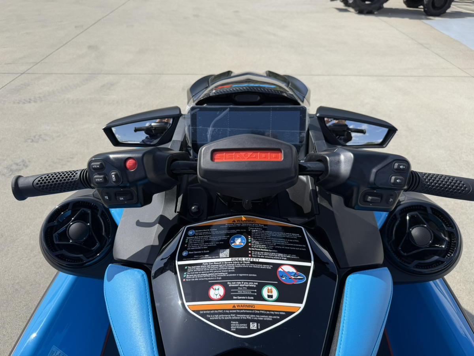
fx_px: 329
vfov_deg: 56.8
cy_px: 178
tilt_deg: -37.2
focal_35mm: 24
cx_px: 237
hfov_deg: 71.6
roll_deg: -0.6
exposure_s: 1/3759
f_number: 1.78
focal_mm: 6.76
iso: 80
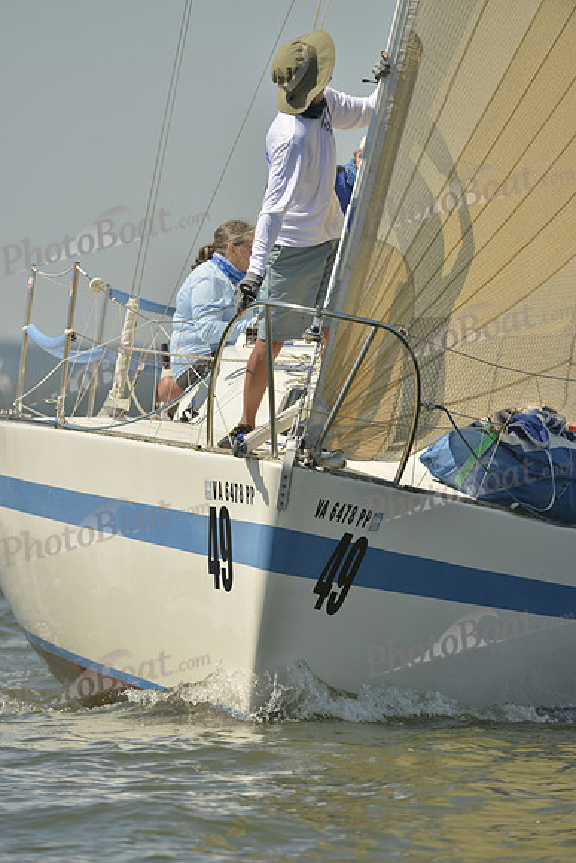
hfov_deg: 3.4
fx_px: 9594
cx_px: 288
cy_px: 432
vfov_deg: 5.2
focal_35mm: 400
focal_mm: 400
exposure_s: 1/1000
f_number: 7.1
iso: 200
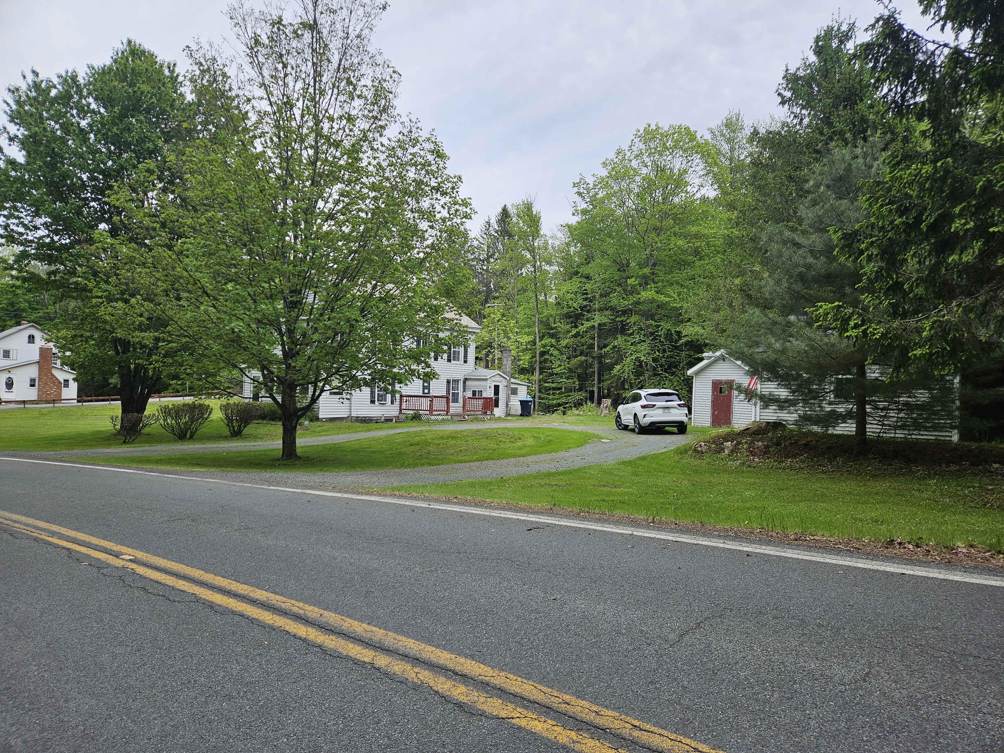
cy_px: 376
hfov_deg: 73.9
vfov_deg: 58.9
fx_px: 667
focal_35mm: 23
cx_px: 502
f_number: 1.8
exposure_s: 1/1186
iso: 25
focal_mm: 5.4
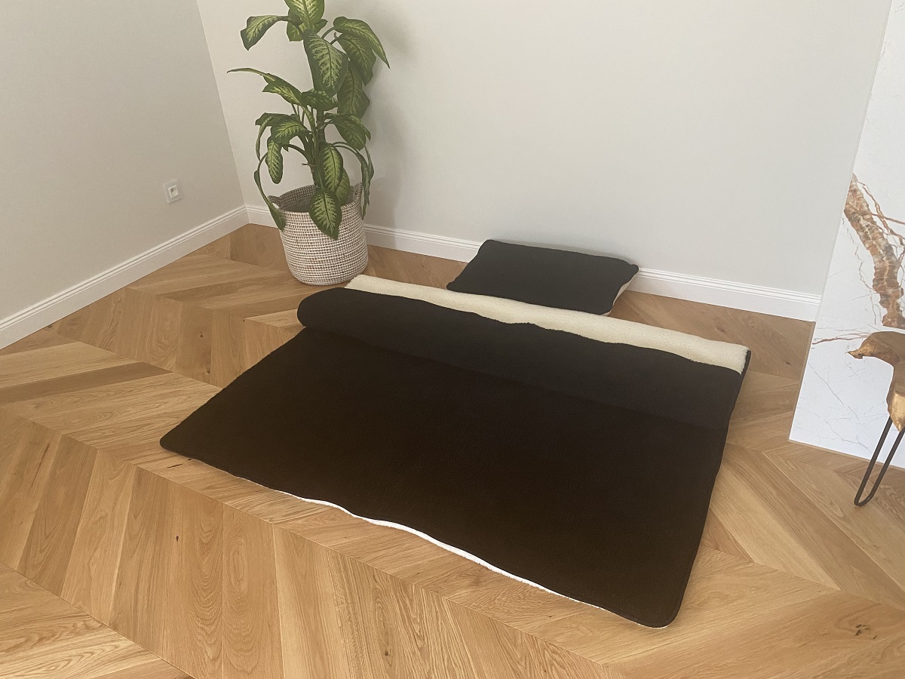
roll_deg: +3.5
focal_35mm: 26
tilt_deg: -29.9
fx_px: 680
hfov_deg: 67.3
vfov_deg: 53.1
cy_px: 340
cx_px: 452
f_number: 1.8
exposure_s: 1/60
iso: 400
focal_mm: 4.25
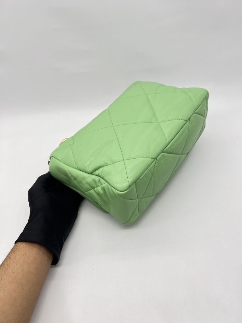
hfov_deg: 53.1
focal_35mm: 26
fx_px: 242
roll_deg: +3.2
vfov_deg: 67.3
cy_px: 162
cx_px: 121
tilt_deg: -41.7
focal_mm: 5.7
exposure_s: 1/100
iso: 32
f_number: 1.5
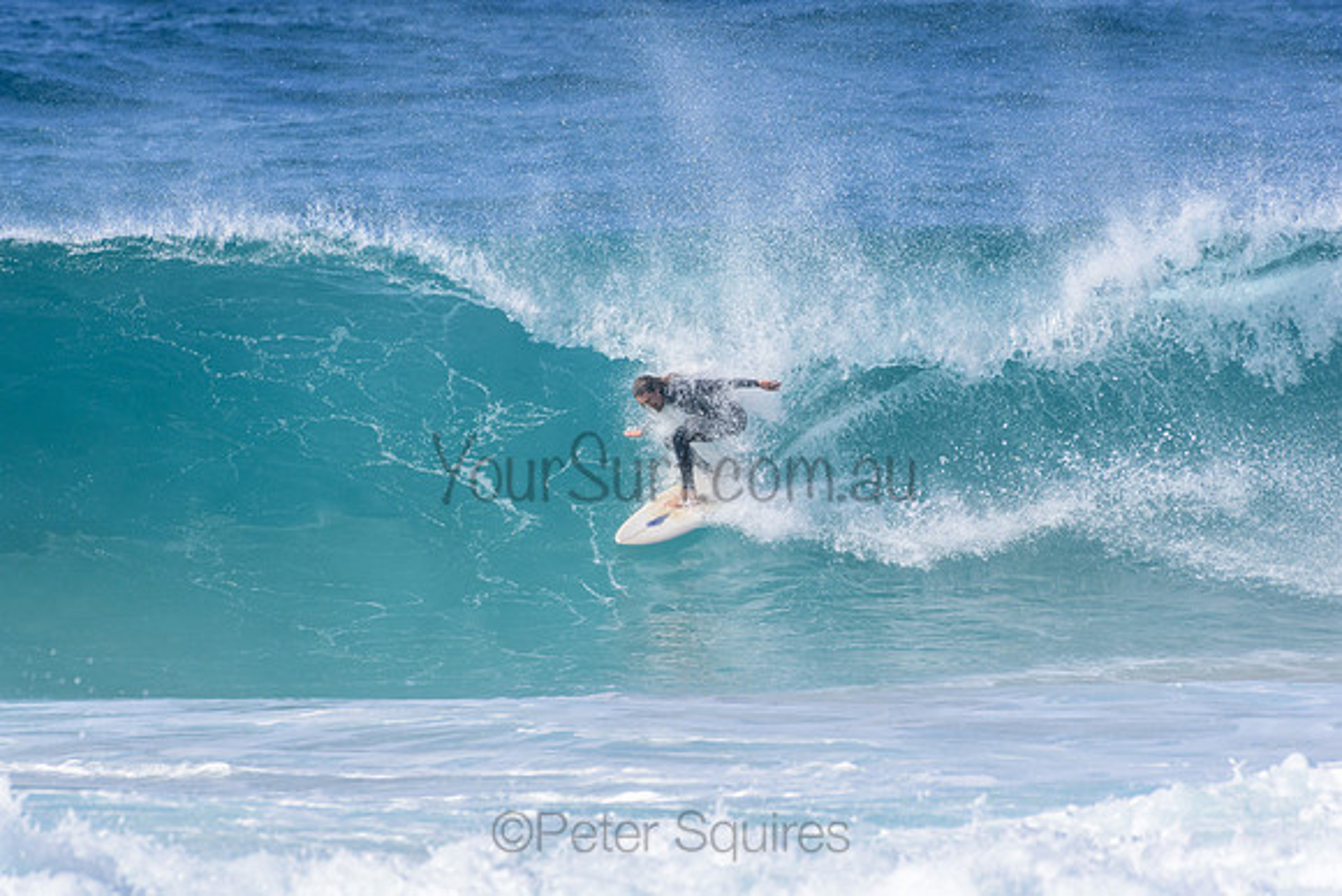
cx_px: 671
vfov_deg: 1.8
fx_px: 27964
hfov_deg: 2.7
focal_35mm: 750
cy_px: 448
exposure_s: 1/2000
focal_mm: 500
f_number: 5.6
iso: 320
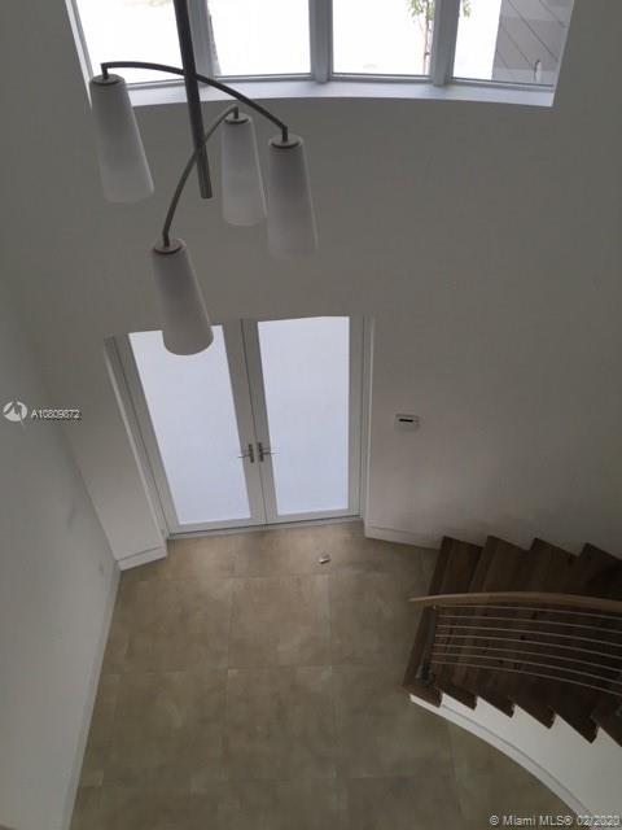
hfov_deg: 48.2
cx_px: 311
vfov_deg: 61.7
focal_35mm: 29
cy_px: 415
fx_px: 695
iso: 25
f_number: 2.2
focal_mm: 4.15
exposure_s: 1/30
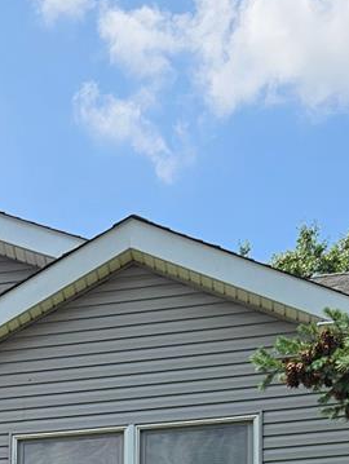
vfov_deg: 17.7
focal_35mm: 96
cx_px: -125
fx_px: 1288
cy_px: 754
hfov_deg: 14.7
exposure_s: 1/2497
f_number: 1.8
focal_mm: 5.4
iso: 25
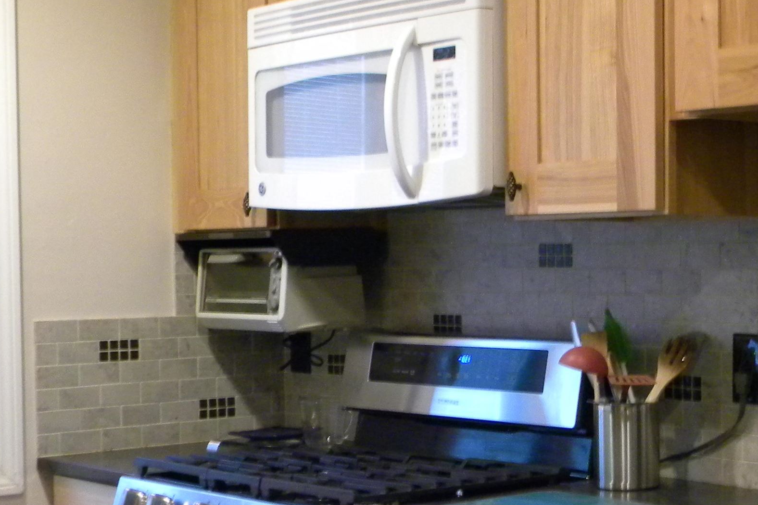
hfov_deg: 27.2
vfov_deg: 18.6
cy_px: 319
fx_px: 1537
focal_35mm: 73
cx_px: 604
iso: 400
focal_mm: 6.4
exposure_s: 1/9.3
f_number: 3.7
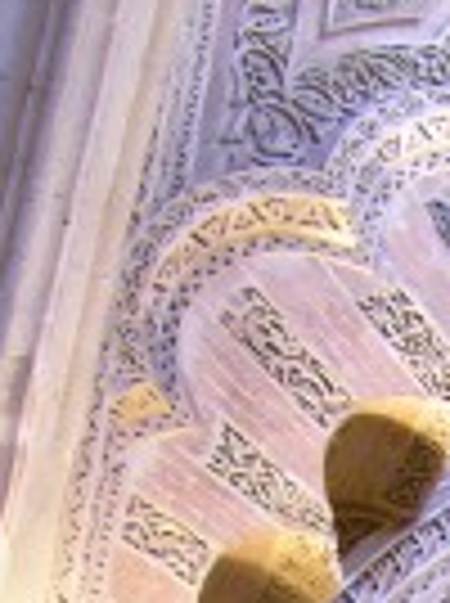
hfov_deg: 6.9
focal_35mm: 201
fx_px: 3495
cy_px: 1629
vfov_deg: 8.6
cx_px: 1179
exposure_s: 1/1.6
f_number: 2.8
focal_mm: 8.9
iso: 200
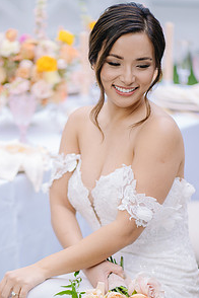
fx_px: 1078
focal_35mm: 130
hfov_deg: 10.5
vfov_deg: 15.7
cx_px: 73
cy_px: 189
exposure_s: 1/160
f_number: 2
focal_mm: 85
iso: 50
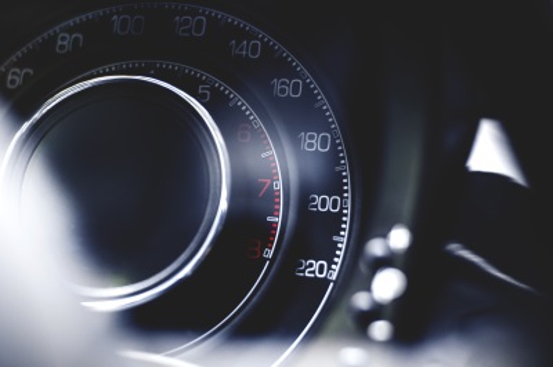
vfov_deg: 18.2
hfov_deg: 27.0
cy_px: 184
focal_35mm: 75
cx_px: 276
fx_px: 1151
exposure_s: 1/60
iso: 1000
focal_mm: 50
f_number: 2.5
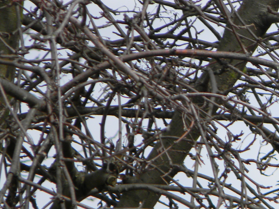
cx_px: 288
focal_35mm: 1071
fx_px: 8633
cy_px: 153
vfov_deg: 1.4
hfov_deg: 1.9
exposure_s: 1/346
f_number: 5.4
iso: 80
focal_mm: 75
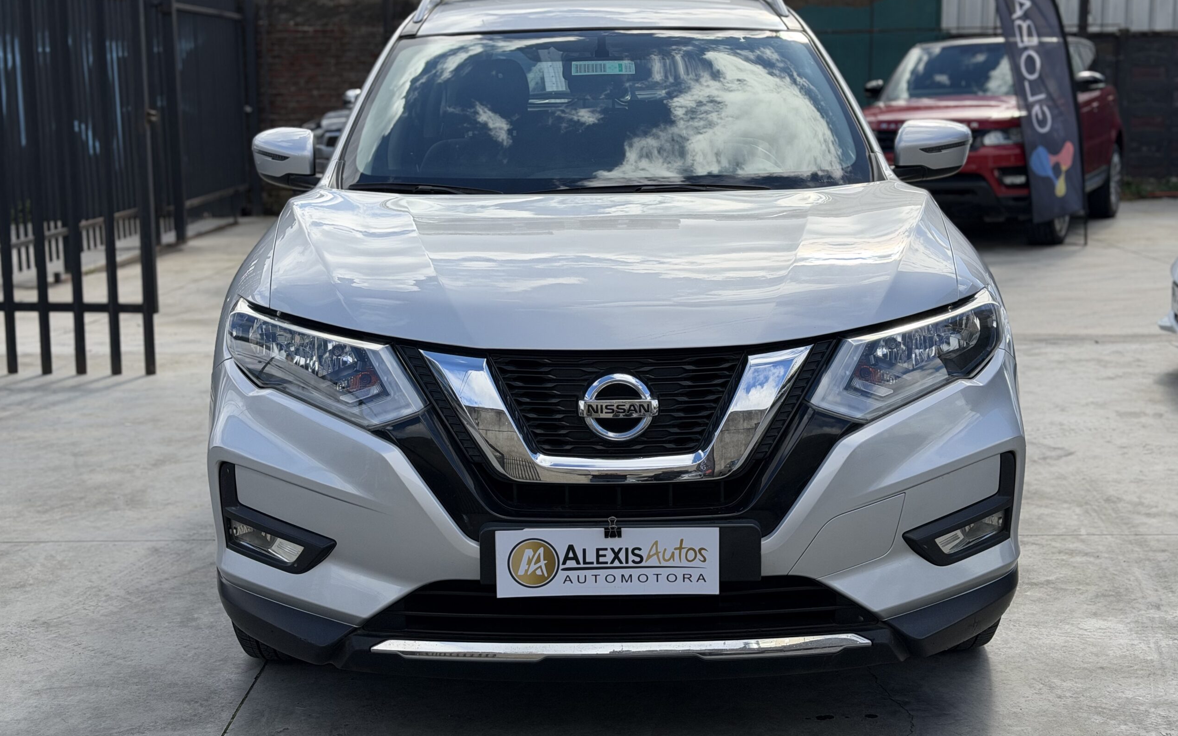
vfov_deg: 25.3
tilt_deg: -8.6
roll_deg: +0.2
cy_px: 329
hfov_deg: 39.6
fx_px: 1637
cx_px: 588
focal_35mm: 51
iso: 80
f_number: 1.78
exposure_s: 1/3096
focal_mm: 6.76
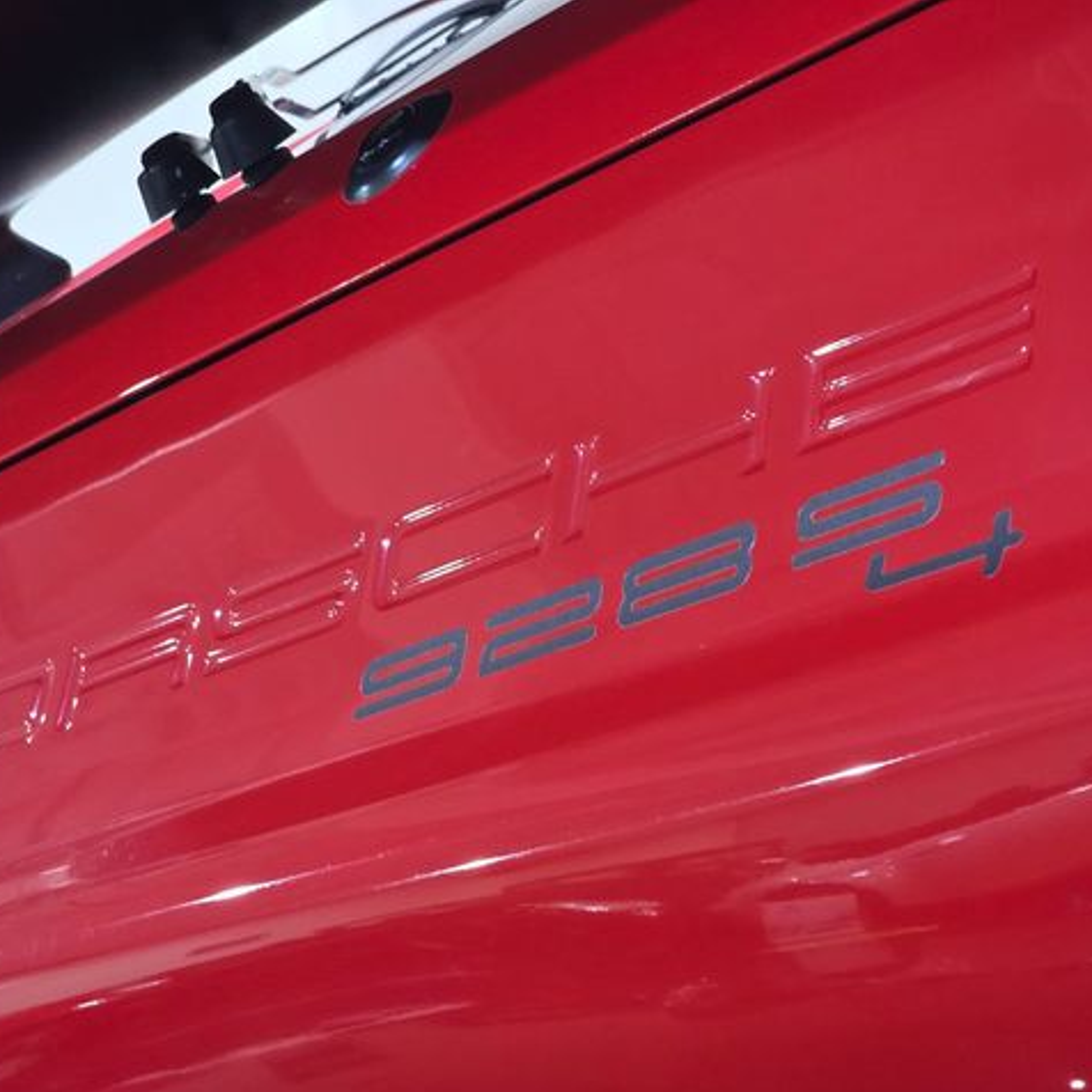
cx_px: 700
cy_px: 548
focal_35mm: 82
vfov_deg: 21.1
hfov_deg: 21.1
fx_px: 2927
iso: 320
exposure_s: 1/60
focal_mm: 7.9
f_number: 2.4
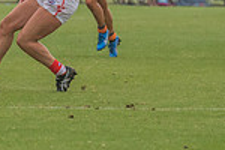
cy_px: -17
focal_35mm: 1071
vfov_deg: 1.3
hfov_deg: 1.9
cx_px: -133
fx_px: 6693
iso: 800
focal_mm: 210
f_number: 7.1
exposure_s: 1/2000
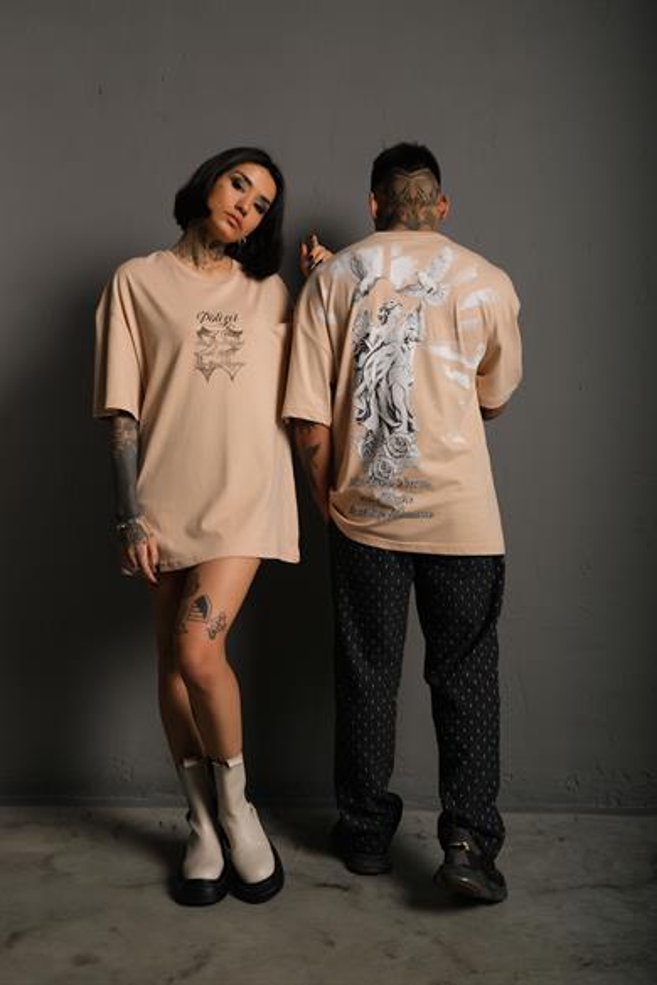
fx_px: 903
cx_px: 328
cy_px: 492
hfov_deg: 40.0
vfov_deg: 57.2
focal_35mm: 33
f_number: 5
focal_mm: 22.3
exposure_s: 1/160
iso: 160
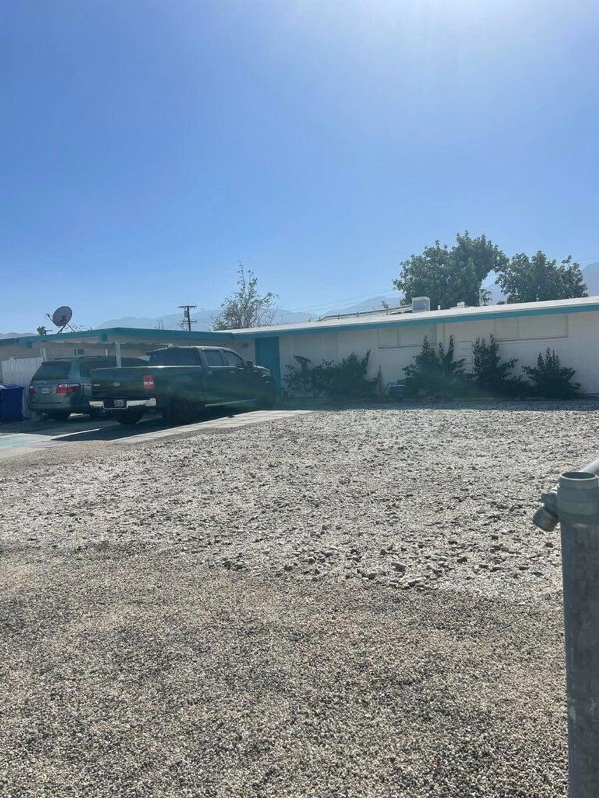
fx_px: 600
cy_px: 399
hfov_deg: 53.1
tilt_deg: -2.5
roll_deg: +2.0
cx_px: 300
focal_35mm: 26
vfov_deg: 67.3
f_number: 1.6
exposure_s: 1/7299
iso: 32
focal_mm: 4.2
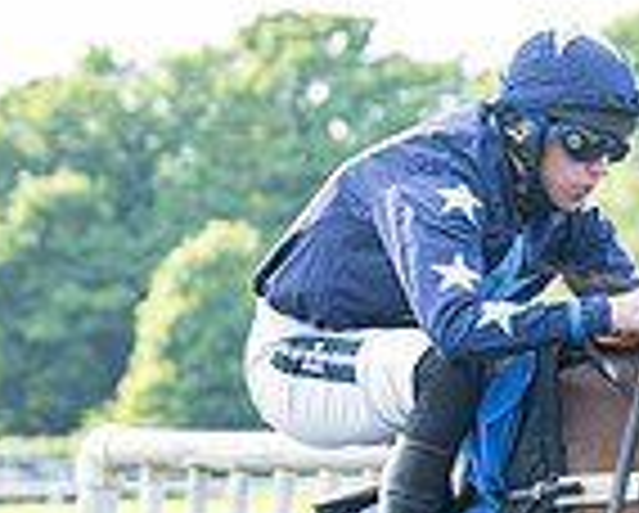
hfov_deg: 3.7
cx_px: 485
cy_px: 688
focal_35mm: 516
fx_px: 9772
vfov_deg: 3.0
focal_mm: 80
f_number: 4
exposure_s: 1/800
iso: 400
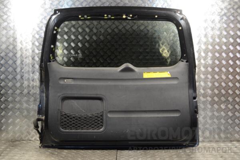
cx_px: 120
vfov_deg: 29.9
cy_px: 80
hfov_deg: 43.6
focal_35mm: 45
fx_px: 300
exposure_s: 1/30
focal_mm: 30
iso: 220
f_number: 4.5
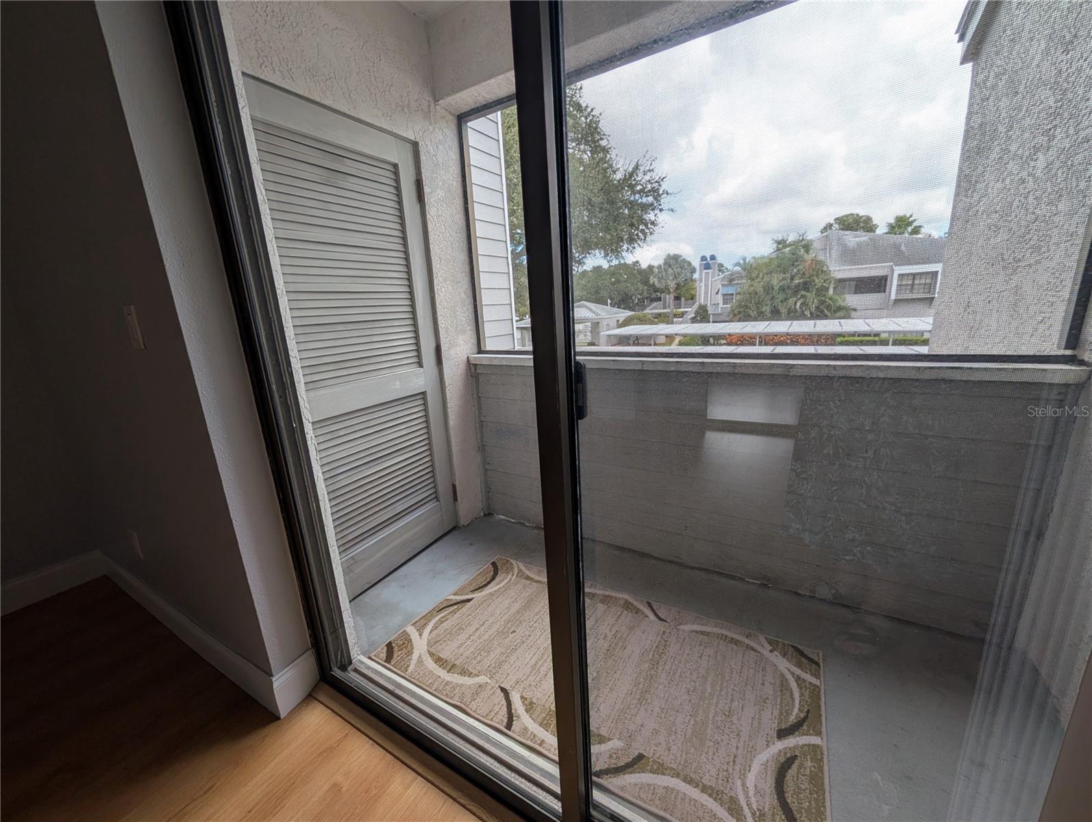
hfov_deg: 110.5
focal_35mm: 12
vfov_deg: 94.6
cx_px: 546
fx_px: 379
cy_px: 411
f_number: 1.7
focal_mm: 2.02
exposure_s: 1/518
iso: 50
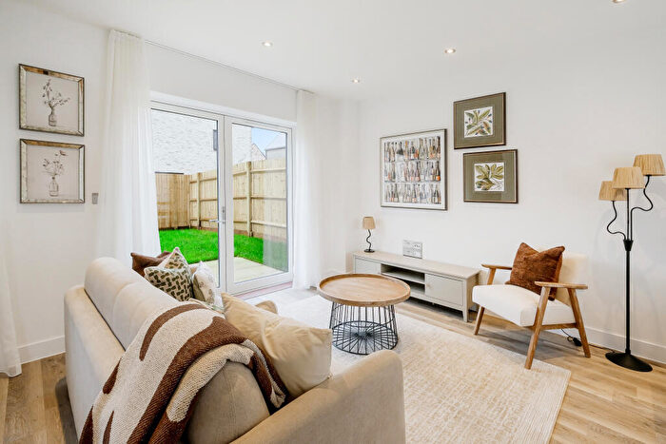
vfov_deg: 77.4
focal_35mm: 15
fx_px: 278
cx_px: 333
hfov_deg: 100.4
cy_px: 222
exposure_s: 1/30
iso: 800
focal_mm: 10
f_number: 8
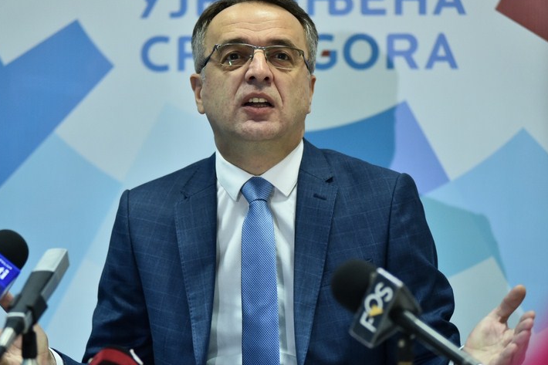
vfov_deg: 8.5
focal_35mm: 161
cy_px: 175
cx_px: 247
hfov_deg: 12.8
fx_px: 2450
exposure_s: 1/160
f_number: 2.8
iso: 1250
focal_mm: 135
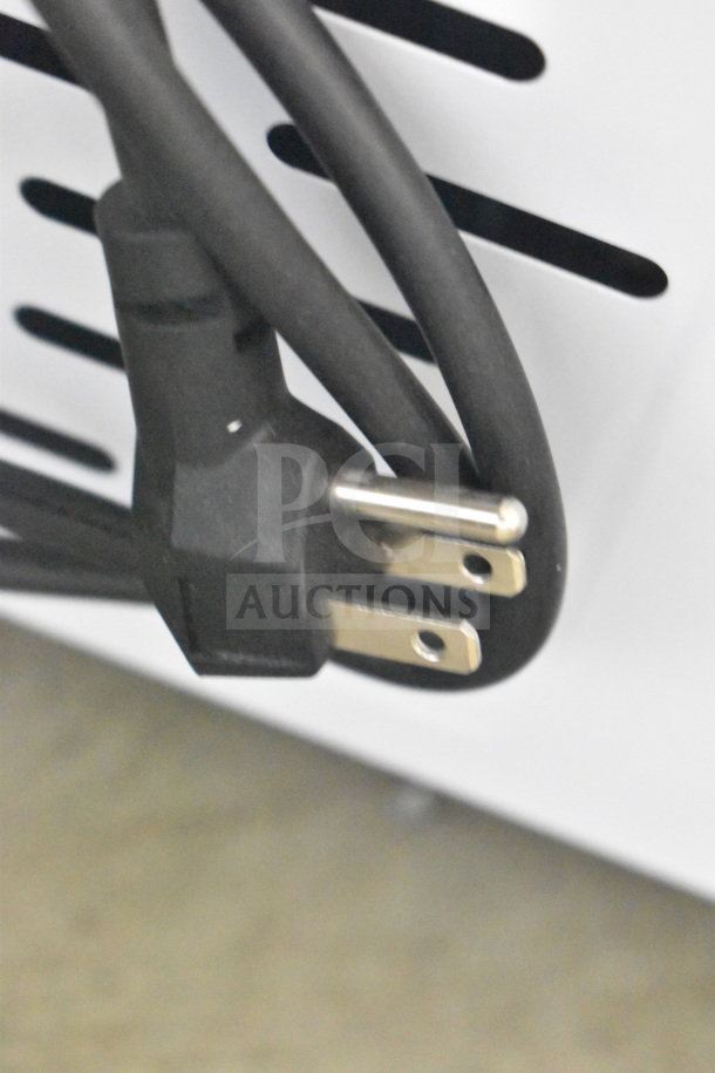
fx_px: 2458
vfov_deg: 24.6
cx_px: 358
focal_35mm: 82
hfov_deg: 16.6
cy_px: 536
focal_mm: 55
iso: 25600
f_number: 5.6
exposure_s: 1/60
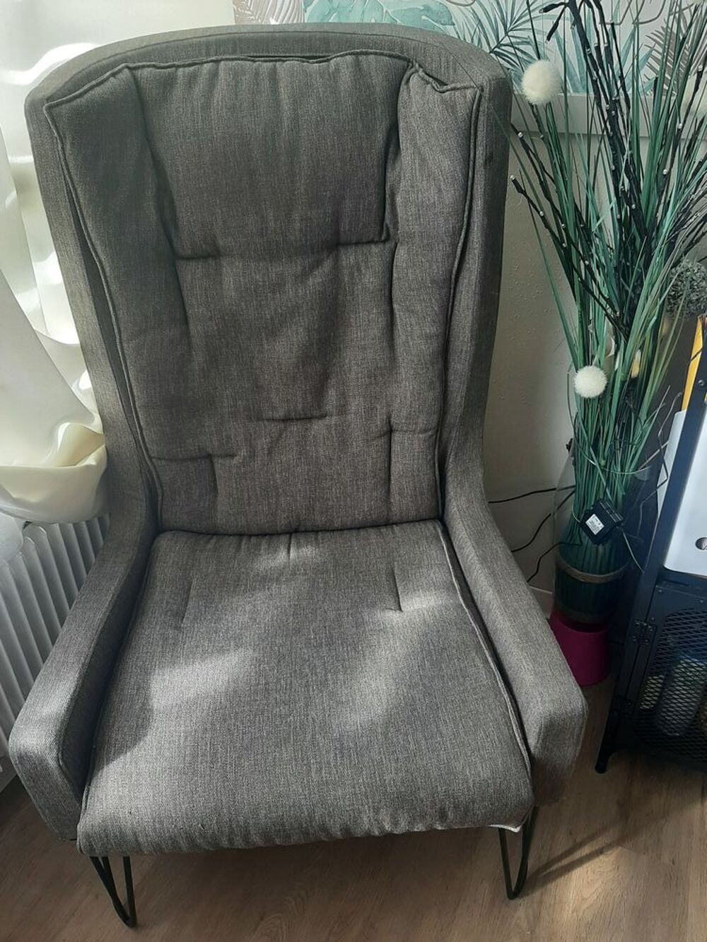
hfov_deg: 53.1
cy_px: 471
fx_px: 708
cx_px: 354
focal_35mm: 26
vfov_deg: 67.3
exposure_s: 1/147
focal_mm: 3.93
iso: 40
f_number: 1.7
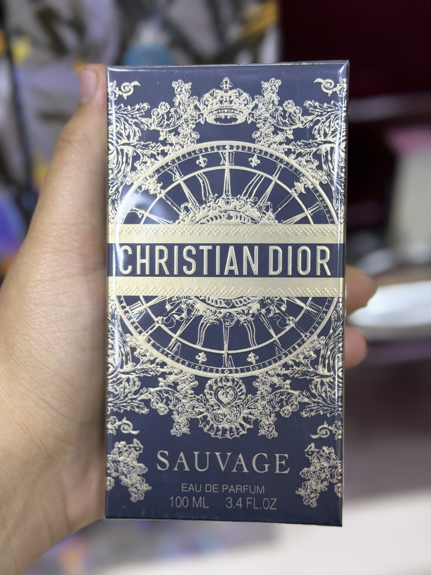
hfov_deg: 30.3
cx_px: 216
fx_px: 797
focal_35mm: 48
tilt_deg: -31.4
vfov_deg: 39.7
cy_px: 288
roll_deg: +3.3
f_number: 1.78
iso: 100
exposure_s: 1/100
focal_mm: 6.76
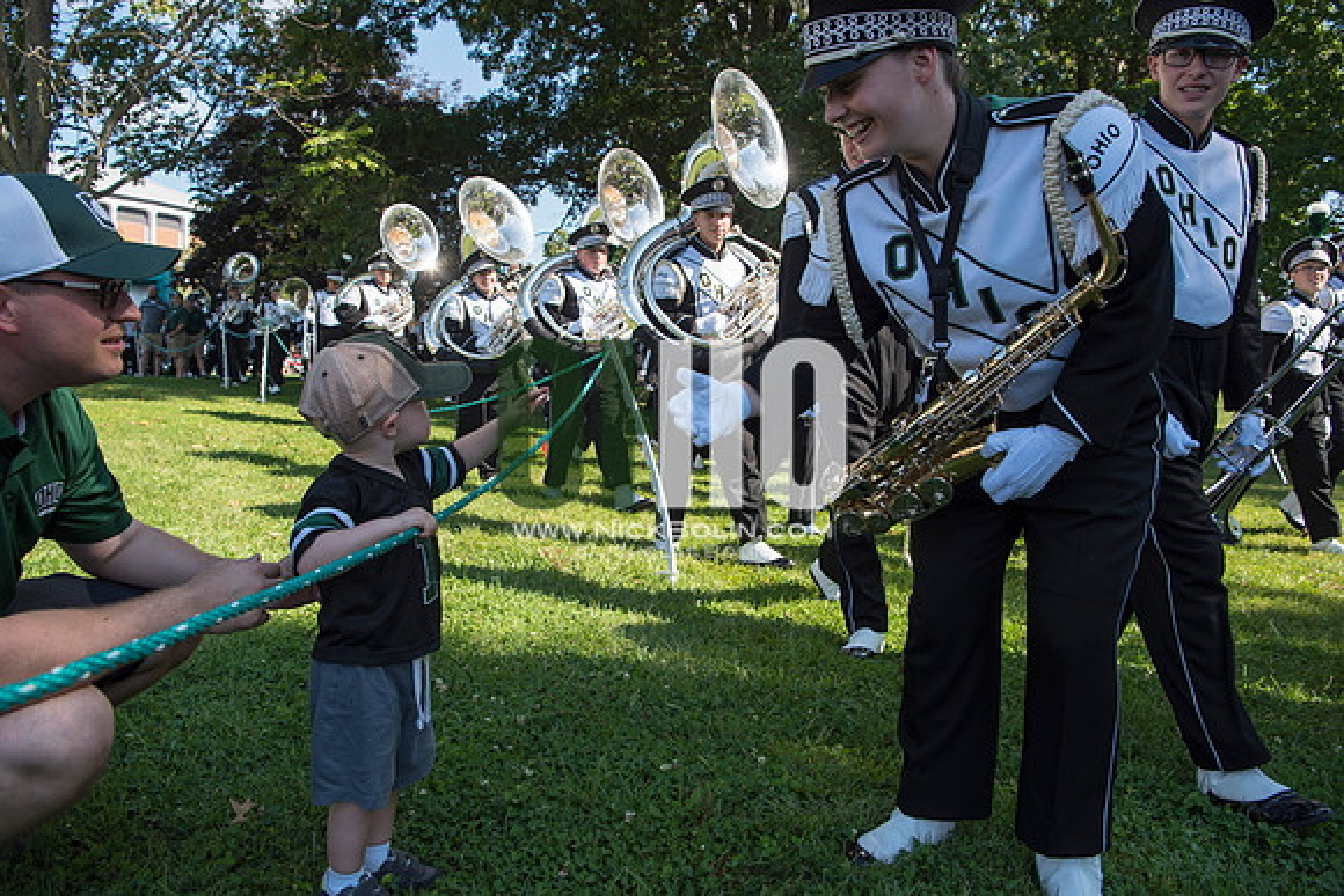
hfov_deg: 73.7
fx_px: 896
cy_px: 448
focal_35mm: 24
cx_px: 672
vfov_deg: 53.2
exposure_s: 1/800
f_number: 5.6
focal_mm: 24
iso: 200
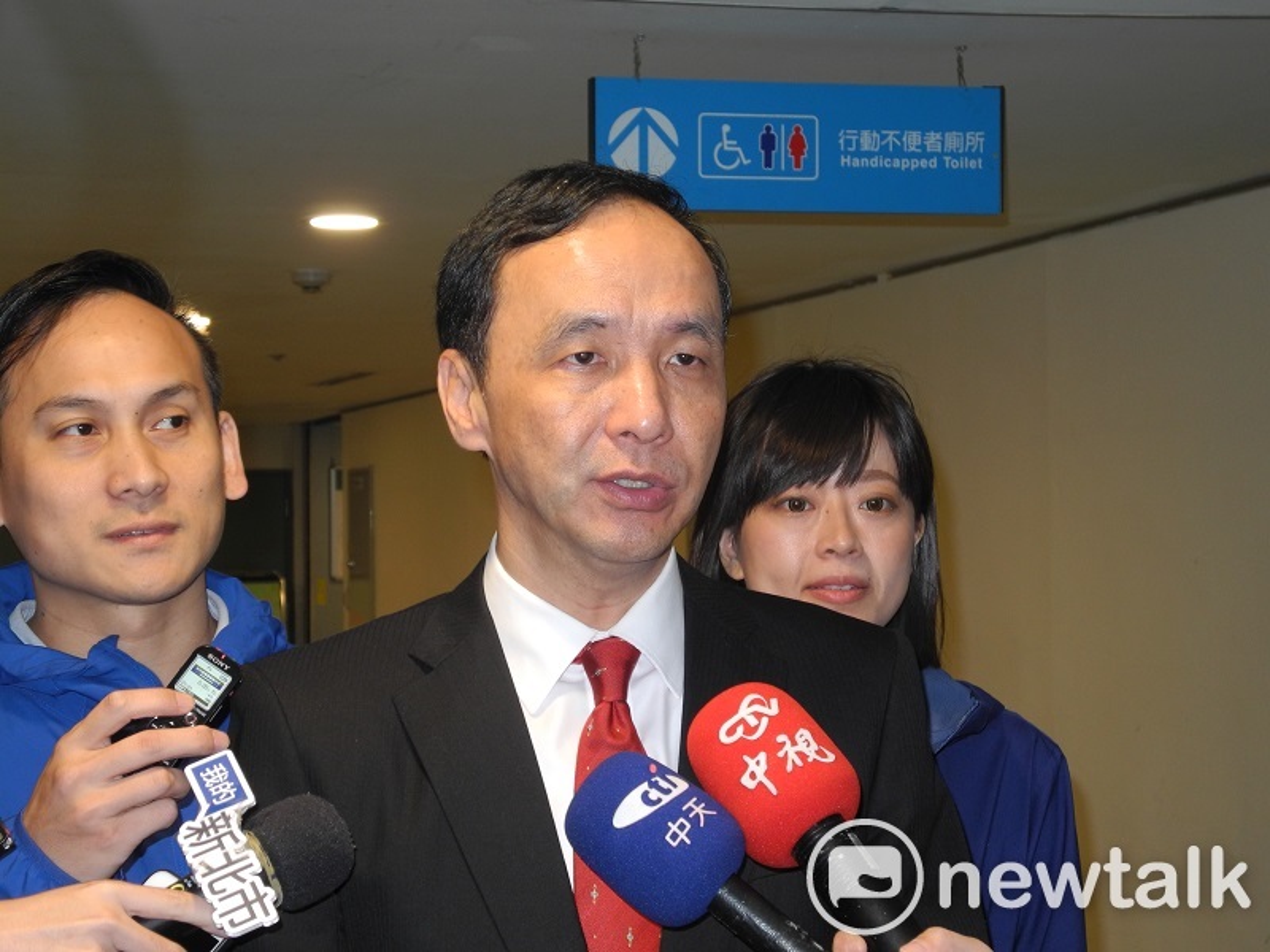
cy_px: 476
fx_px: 2788
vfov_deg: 19.4
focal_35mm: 76
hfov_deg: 25.7
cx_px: 635
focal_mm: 16.3
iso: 200
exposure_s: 1/30
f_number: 4
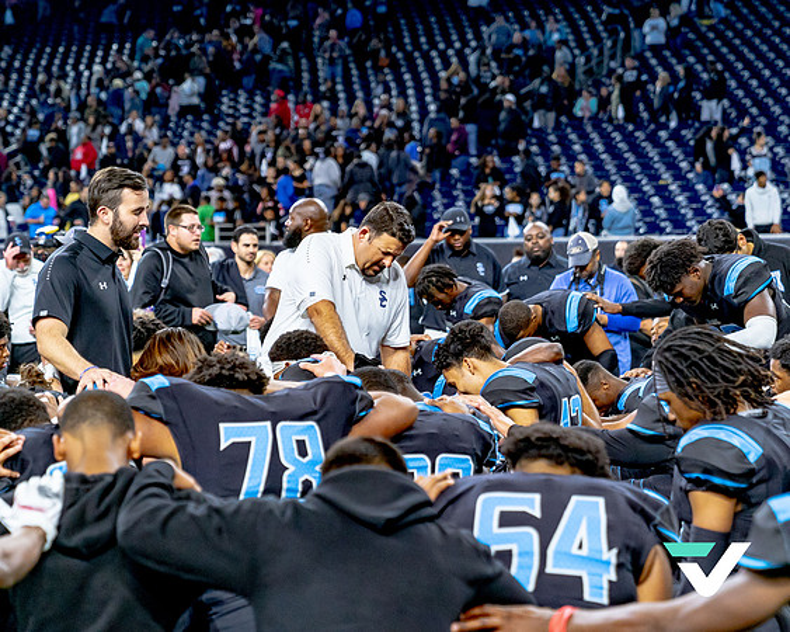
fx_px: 2058
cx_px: 375
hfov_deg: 21.7
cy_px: 280
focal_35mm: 88
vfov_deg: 17.4
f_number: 2.8
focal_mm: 70
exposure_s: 1/1500
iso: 2000
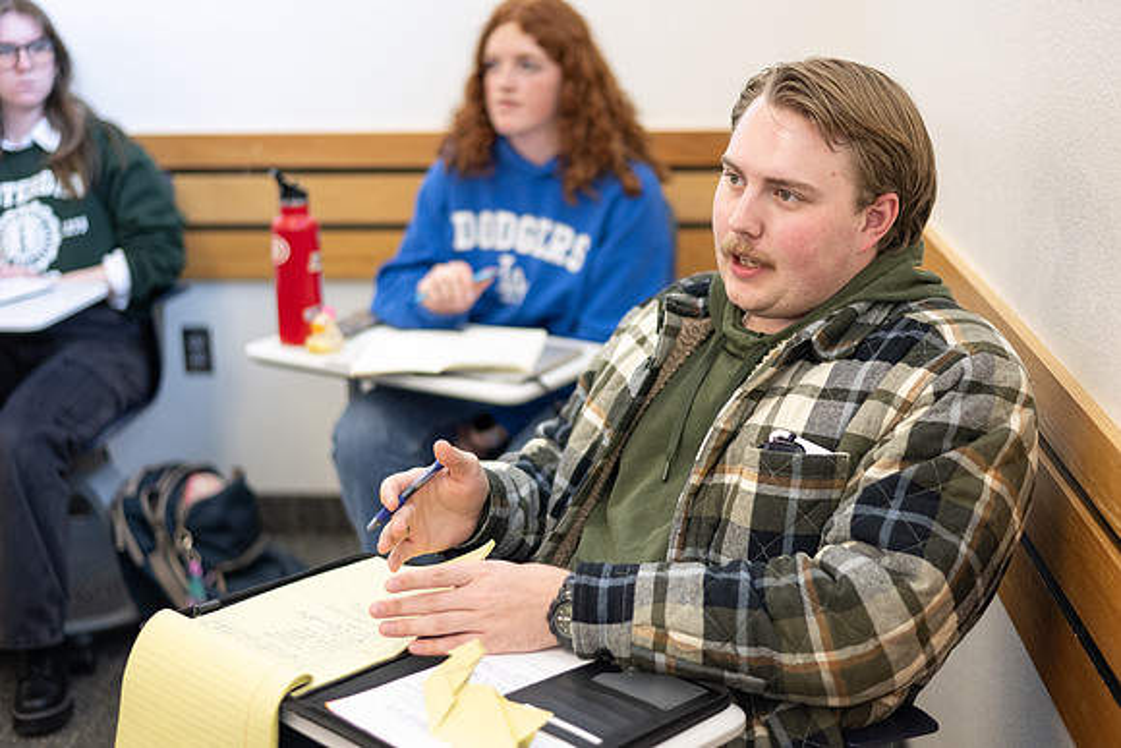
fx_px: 1557
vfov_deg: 27.0
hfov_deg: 39.6
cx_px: 560
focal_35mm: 50
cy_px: 374
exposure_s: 1/200
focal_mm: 50
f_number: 1.8
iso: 800
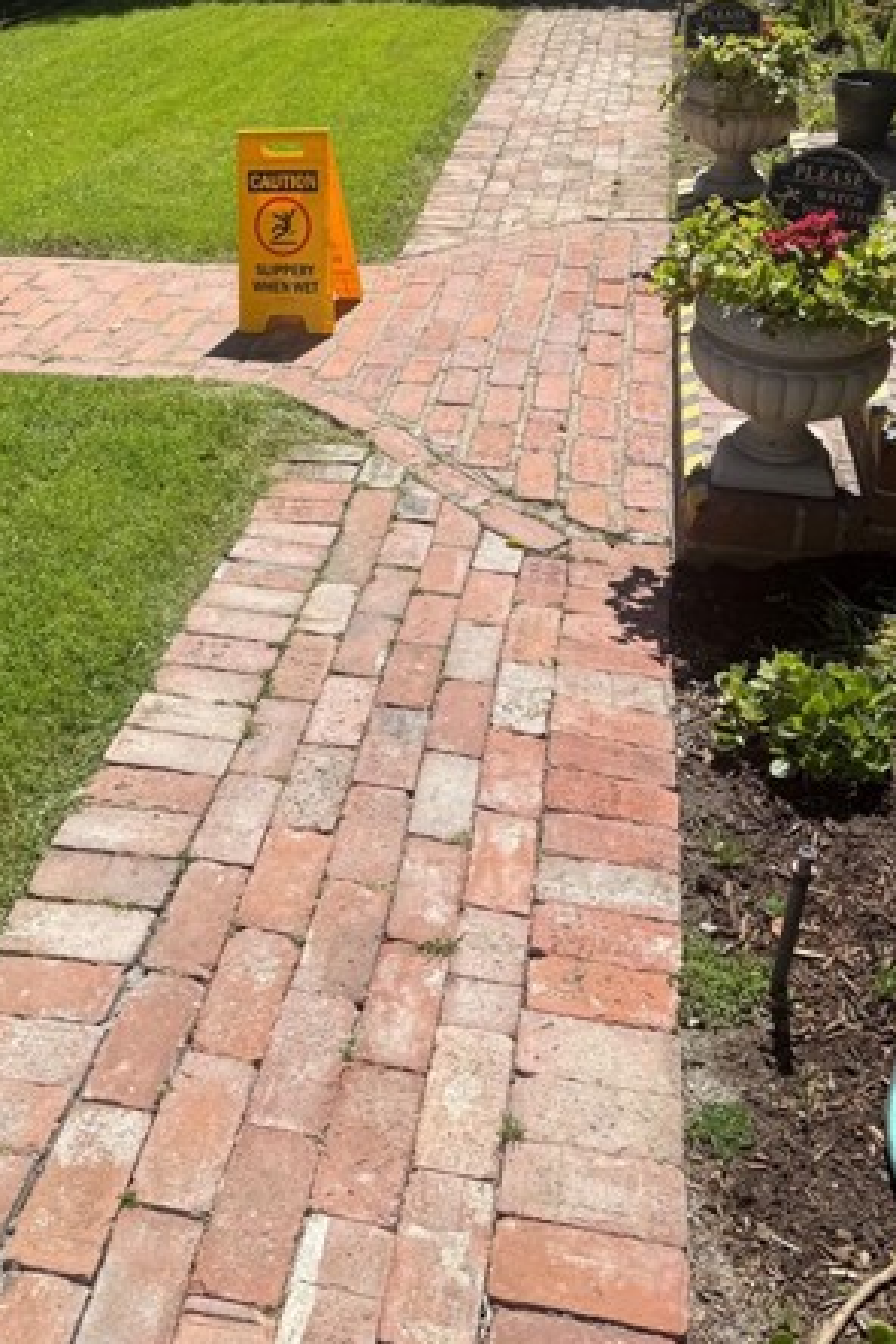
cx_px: 351
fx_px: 1344
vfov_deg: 51.7
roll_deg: +0.0
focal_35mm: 36
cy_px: 406
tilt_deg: -27.0
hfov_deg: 36.7
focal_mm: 6.76
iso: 80
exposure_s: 1/4673
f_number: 1.78
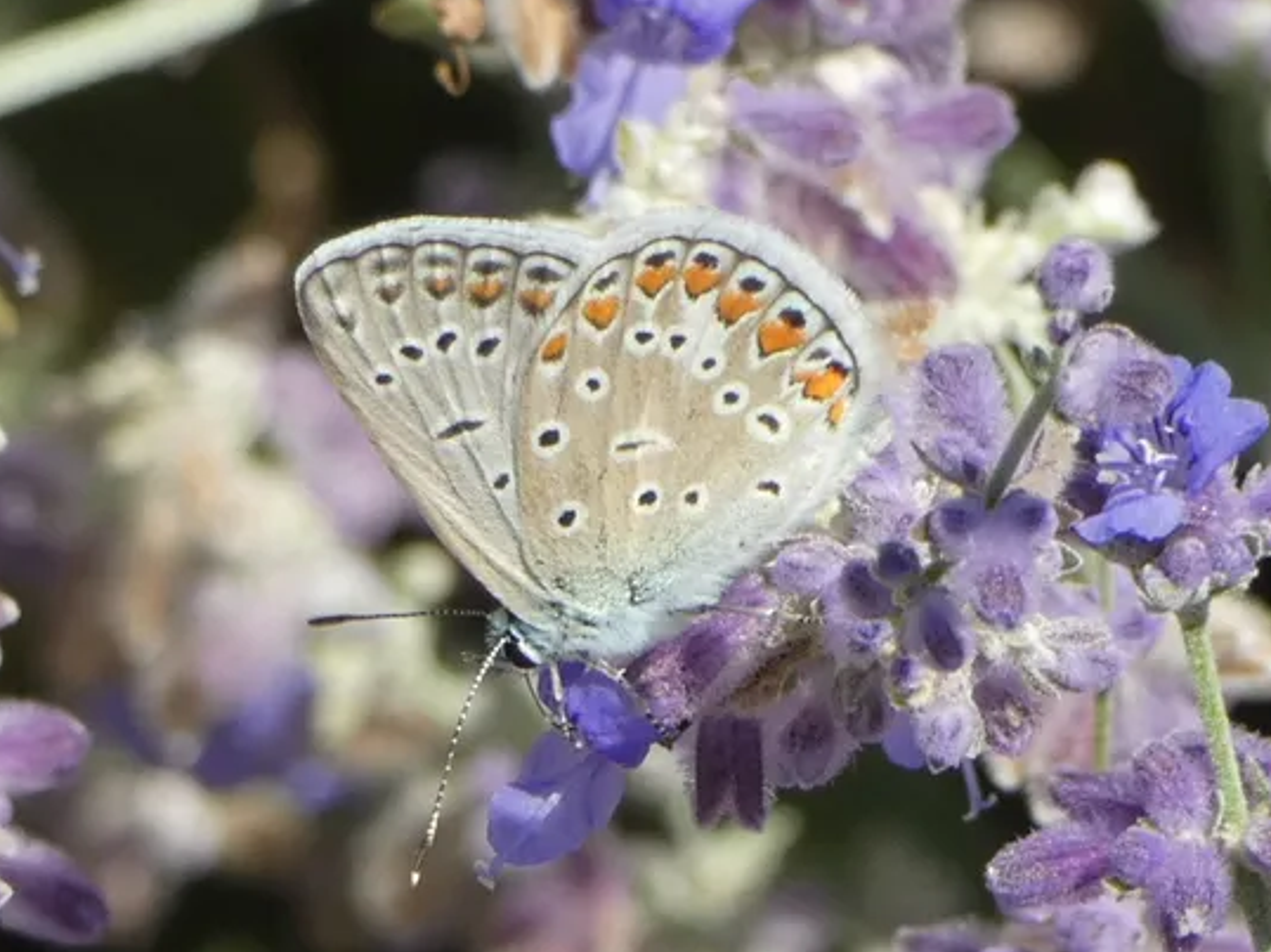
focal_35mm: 307
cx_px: 664
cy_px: 480
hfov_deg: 6.5
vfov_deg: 4.8
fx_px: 11267
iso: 80
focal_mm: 46.2
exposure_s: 1/125
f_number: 5.5
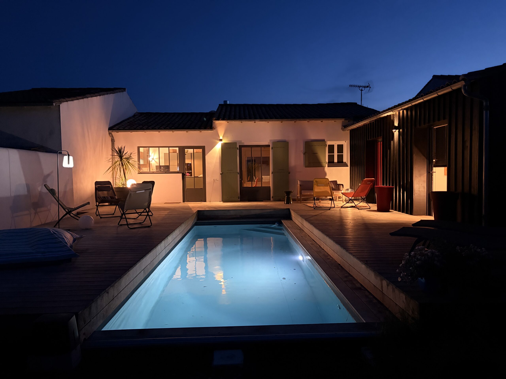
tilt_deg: -2.3
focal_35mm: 26
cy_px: 190
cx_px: 253
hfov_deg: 67.3
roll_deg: +1.0
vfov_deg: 53.1
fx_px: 380
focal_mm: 5.96
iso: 640
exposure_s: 1/25
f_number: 1.6
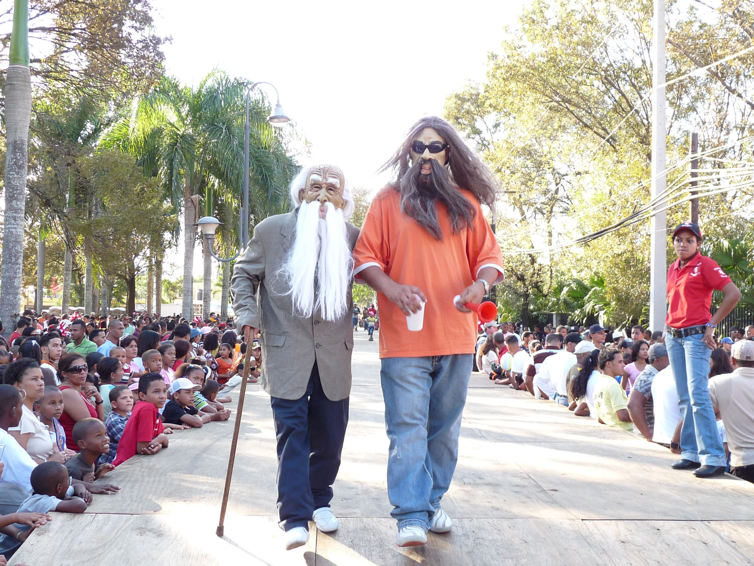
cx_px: 377
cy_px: 283
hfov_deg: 46.8
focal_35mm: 40
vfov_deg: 36.0
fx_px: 871
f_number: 2.8
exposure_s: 1/100
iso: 100
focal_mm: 4.9
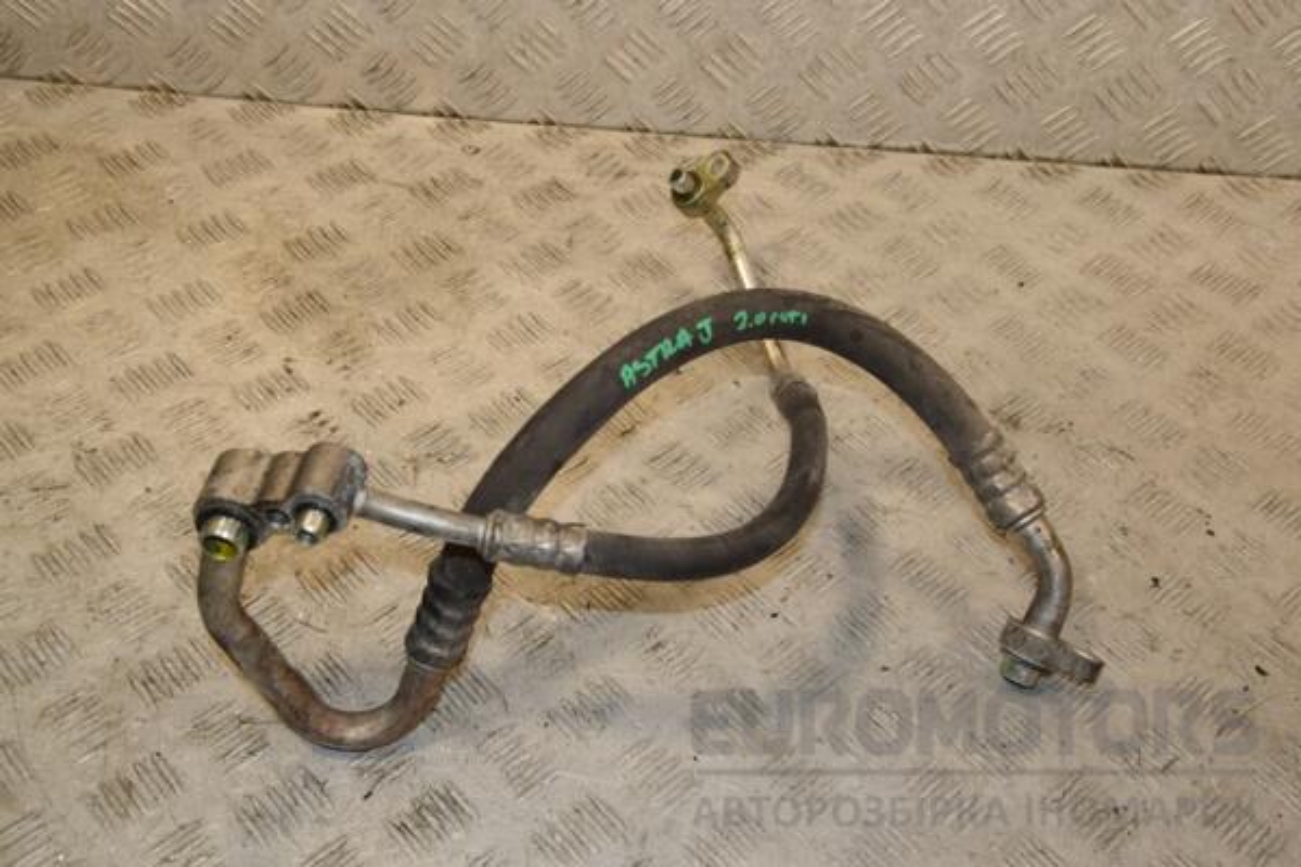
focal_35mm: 45
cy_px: 434
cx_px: 650
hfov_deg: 43.6
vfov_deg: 29.9
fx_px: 1626
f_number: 8
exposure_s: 1/200
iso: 800
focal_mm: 30
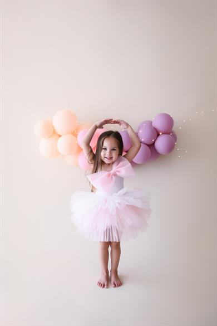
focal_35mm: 35
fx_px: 316
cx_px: 108
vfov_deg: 54.4
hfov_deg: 37.9
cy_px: 163
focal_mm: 35
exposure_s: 1/250
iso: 200
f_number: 1.8
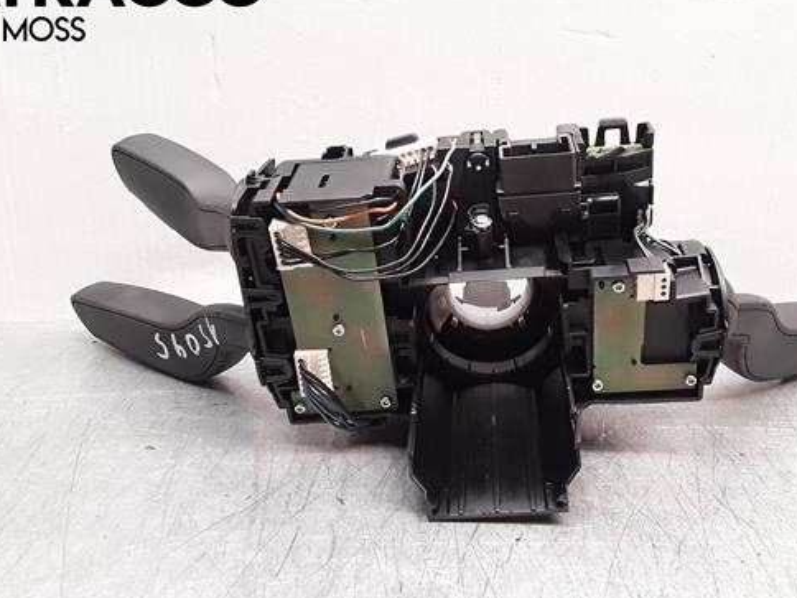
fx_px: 852
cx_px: 478
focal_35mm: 37
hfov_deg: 49.8
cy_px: 346
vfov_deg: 38.6
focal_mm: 2.91
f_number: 1.9
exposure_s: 1/50
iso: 100
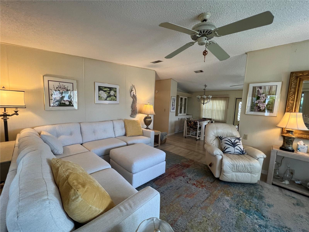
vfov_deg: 89.9
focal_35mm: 13
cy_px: 116
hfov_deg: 106.2
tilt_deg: -5.1
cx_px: 154
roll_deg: -2.9
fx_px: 116
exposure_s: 1/120
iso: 160
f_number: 1.8
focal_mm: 1.57
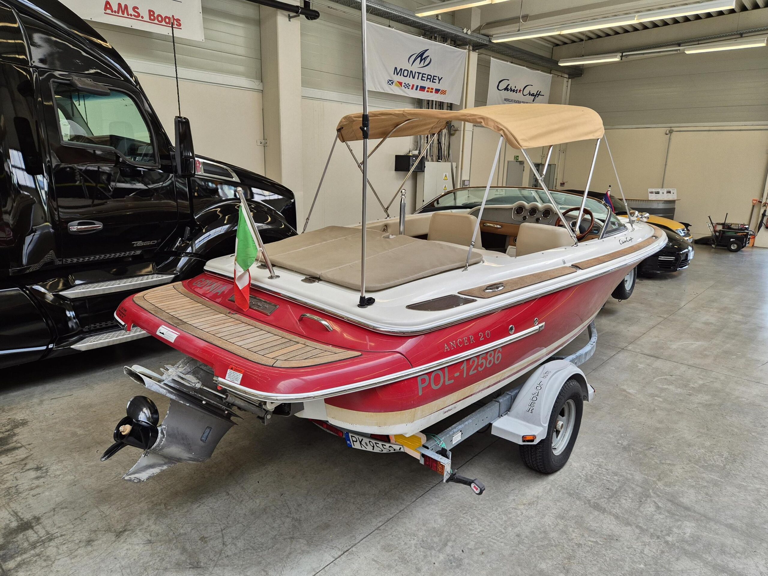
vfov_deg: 58.9
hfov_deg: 73.9
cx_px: 384
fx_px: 510
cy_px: 288
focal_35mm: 23
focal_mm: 5.4
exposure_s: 1/100
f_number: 1.8
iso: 64
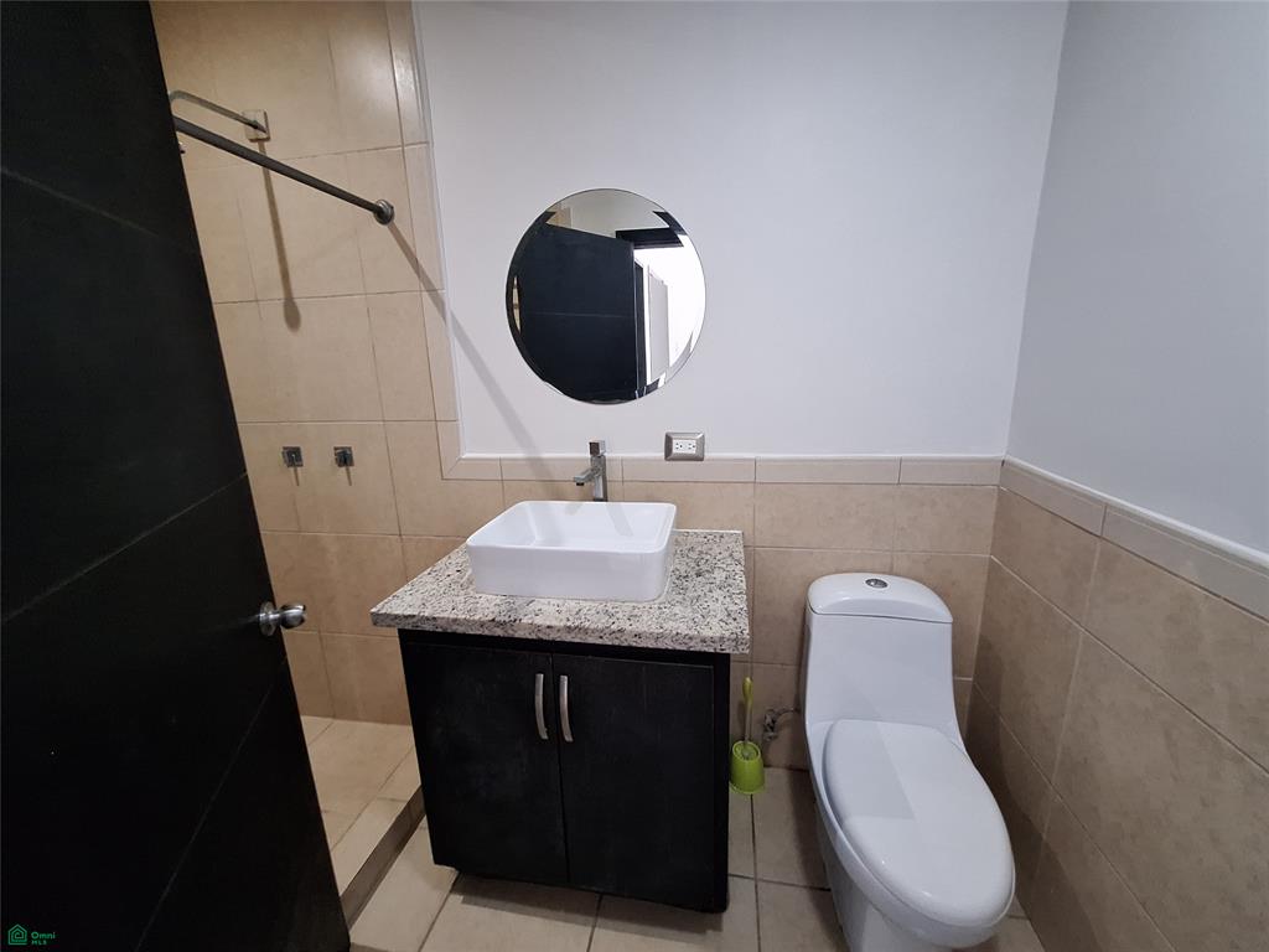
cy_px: 476
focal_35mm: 13
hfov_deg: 106.2
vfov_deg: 89.9
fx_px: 477
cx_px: 634
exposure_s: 1/20
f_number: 2.2
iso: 500
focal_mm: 1.74
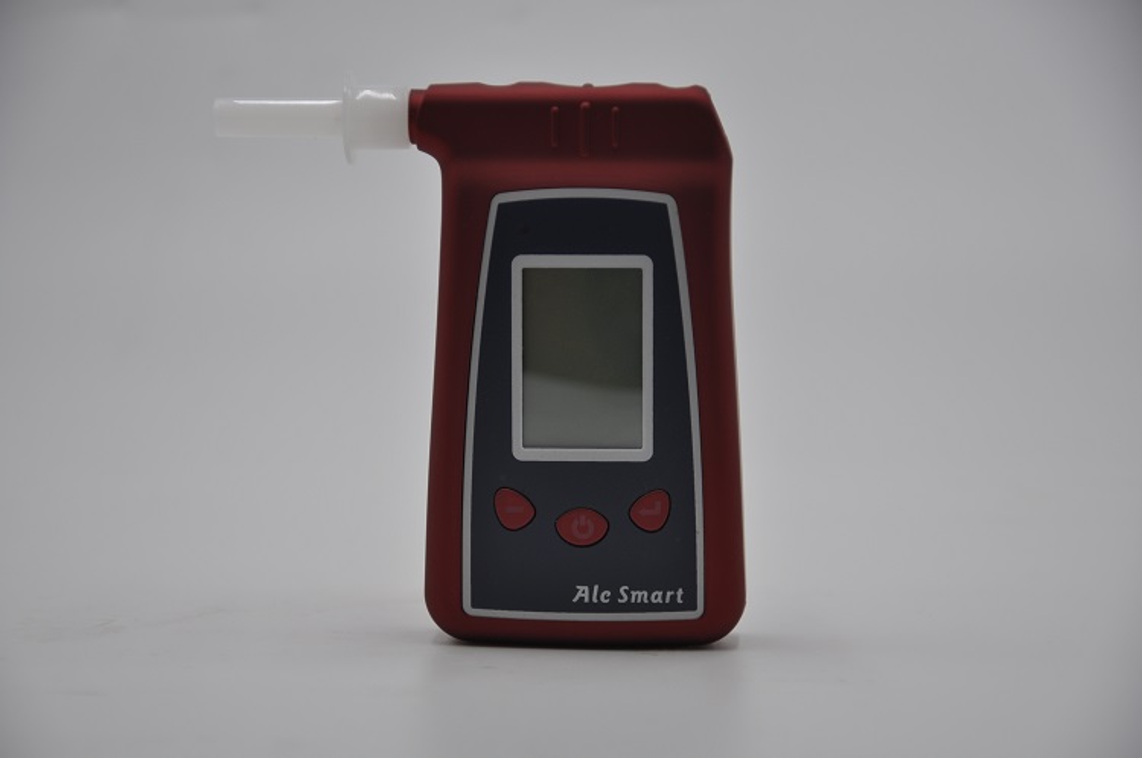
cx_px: 571
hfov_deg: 16.1
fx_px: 4039
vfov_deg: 10.7
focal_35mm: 128
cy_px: 379
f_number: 5.6
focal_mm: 85
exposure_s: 1/125
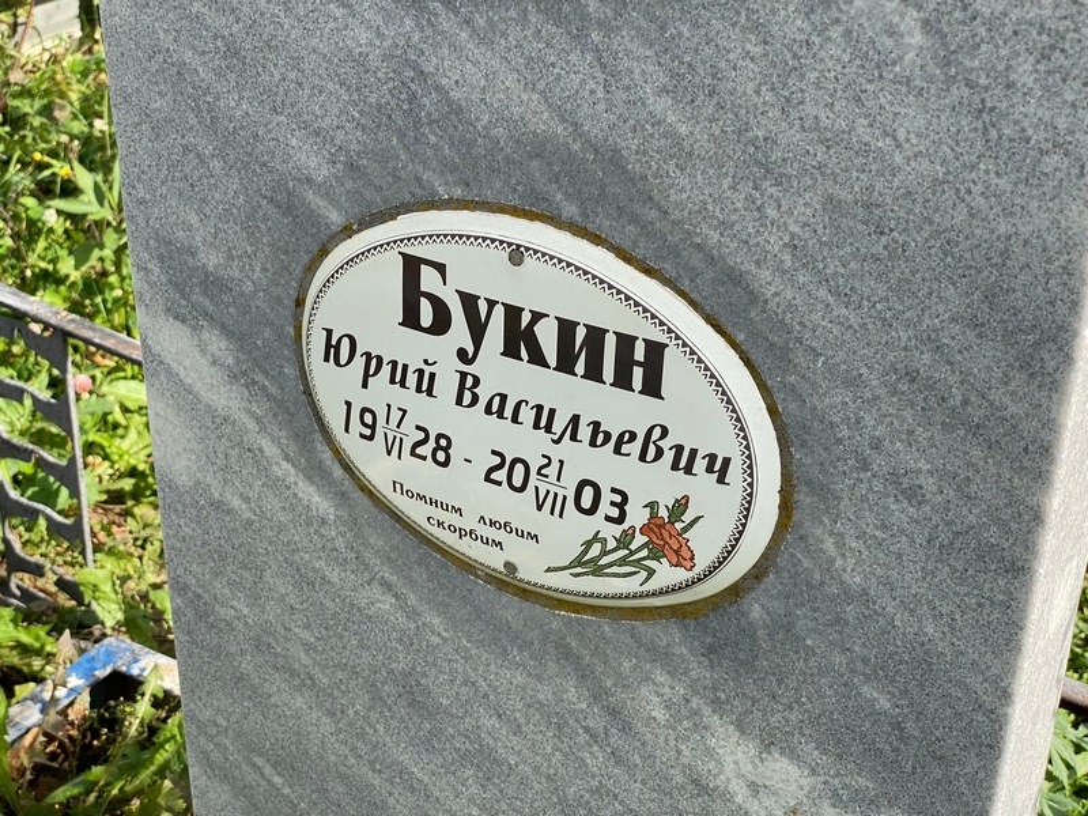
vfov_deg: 28.0
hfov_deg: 36.8
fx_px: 1634
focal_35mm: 52
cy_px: 408
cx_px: 544
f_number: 2
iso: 20
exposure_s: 1/773
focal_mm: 6
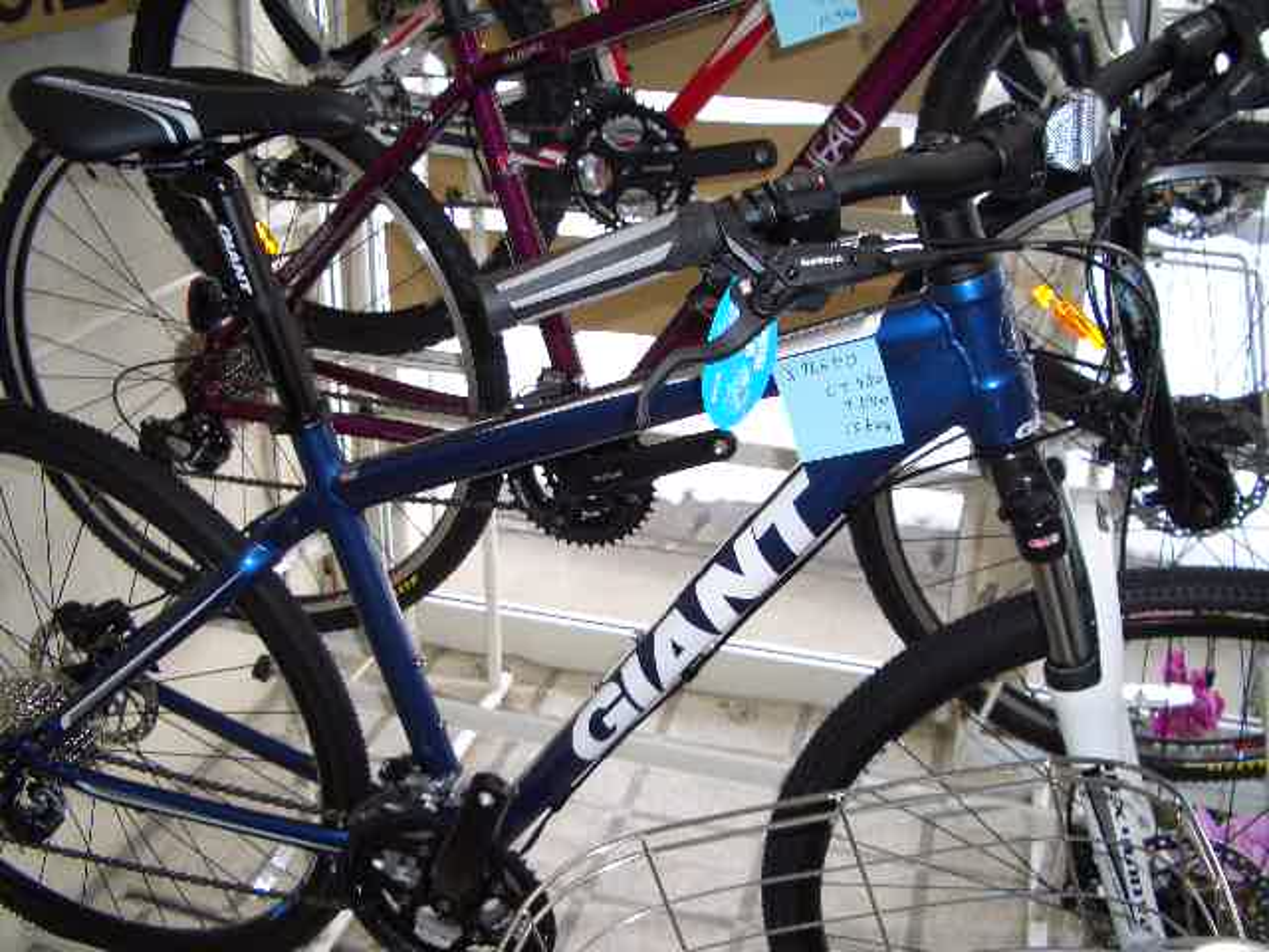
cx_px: 634
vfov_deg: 40.7
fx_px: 1283
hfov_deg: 52.6
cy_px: 476
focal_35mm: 35
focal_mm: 5.8
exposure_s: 1/60
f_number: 2.6
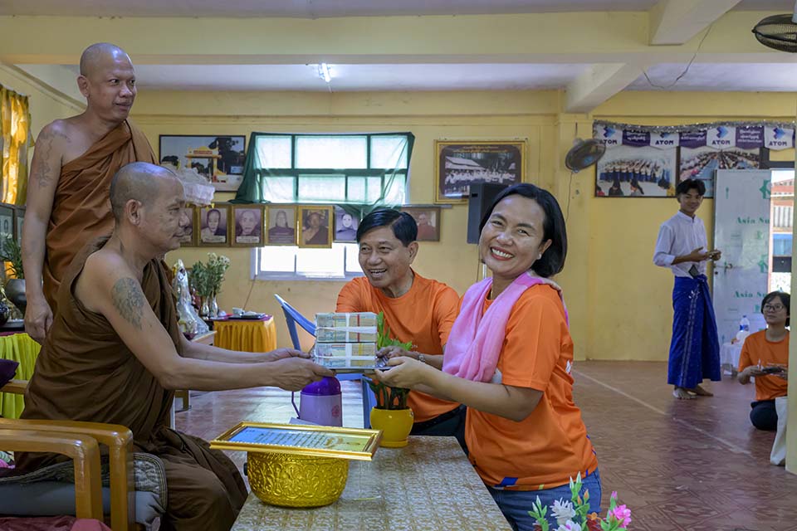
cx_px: 398
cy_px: 266
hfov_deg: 56.5
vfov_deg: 39.4
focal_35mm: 34
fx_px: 742
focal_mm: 33.5
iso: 4000
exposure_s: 1/200
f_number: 5.6
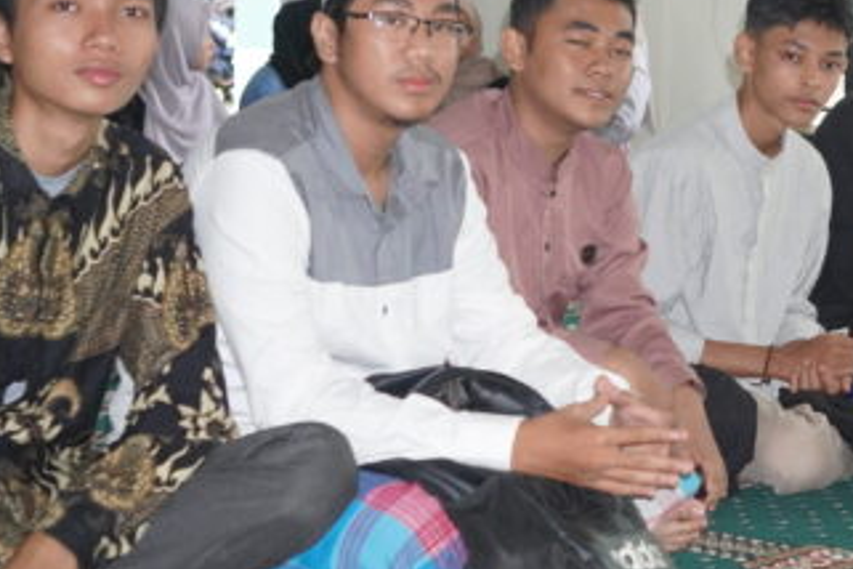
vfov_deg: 14.0
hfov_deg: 20.4
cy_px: 191
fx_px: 2320
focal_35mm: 98
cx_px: 788
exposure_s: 1/160
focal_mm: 35
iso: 3200
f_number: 4
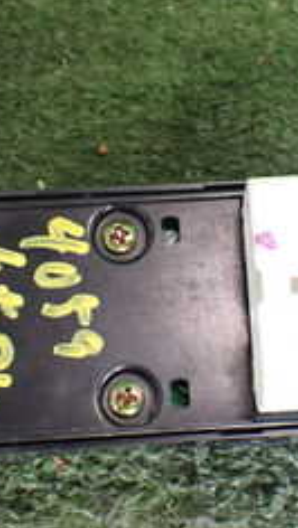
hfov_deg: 14.5
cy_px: 246
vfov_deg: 25.6
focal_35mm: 83
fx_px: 1164
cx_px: 242
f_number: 2.3
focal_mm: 5.4
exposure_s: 1/125
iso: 800
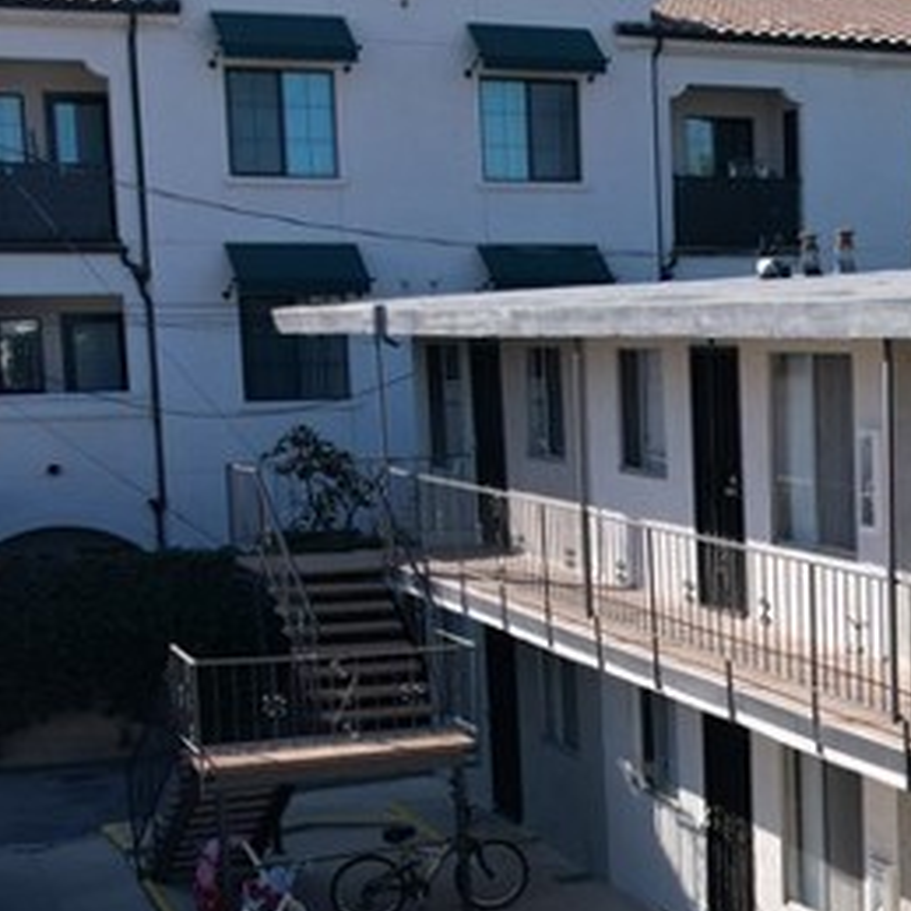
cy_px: 776
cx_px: 1066
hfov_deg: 21.8
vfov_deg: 22.9
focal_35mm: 74
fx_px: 2203
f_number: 2.8
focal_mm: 8.38
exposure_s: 1/1500
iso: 110
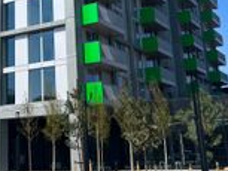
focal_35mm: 68
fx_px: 448
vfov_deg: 21.2
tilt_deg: +16.6
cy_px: 16
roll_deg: +1.6
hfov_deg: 27.8
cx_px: 39
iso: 50
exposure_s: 1/4484
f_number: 1.6
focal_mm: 5.1
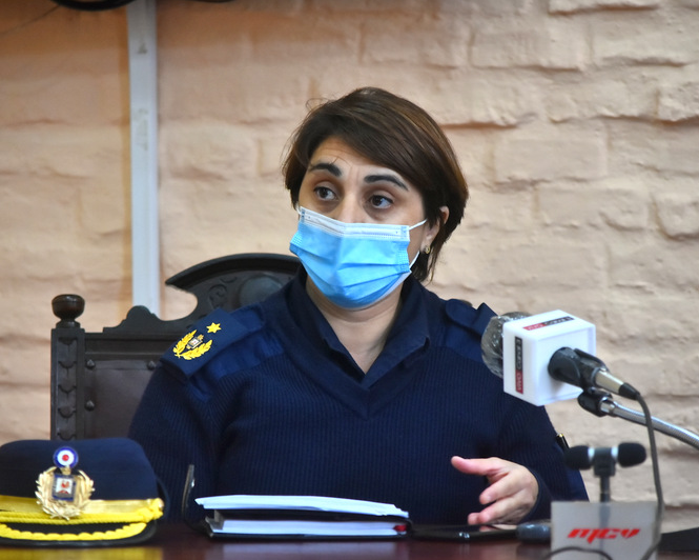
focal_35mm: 280
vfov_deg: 5.5
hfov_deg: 6.9
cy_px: 280
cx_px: 328
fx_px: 5784
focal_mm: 165
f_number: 5
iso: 1000
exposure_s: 1/125
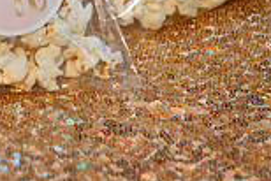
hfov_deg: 7.7
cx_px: -116
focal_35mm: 263
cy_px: -76
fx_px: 1982
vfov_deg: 5.2
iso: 1600
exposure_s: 1/125
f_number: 5
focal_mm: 70
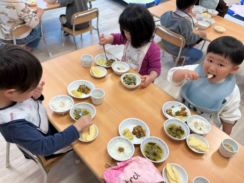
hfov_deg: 61.7
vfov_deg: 48.2
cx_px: 122
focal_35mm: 29
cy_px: 92
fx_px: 204
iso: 40
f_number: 1.8
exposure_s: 1/60
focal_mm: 3
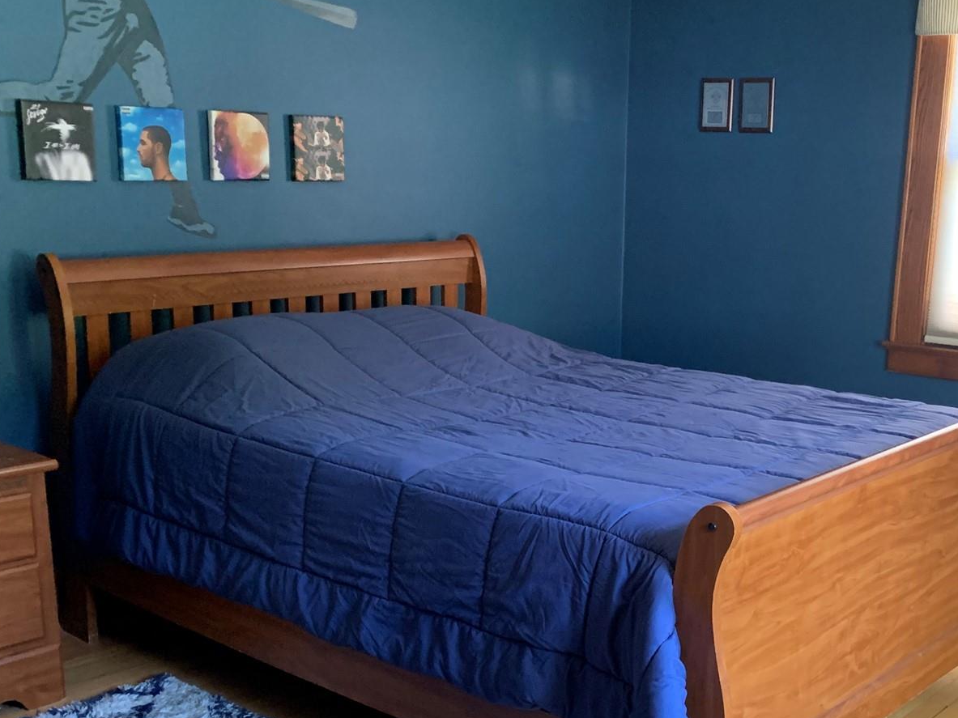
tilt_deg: -15.1
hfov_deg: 41.6
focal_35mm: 45
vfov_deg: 31.9
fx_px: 1245
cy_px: 475
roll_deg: -2.0
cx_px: 623
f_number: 1.8
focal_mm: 4.25
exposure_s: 1/42
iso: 400
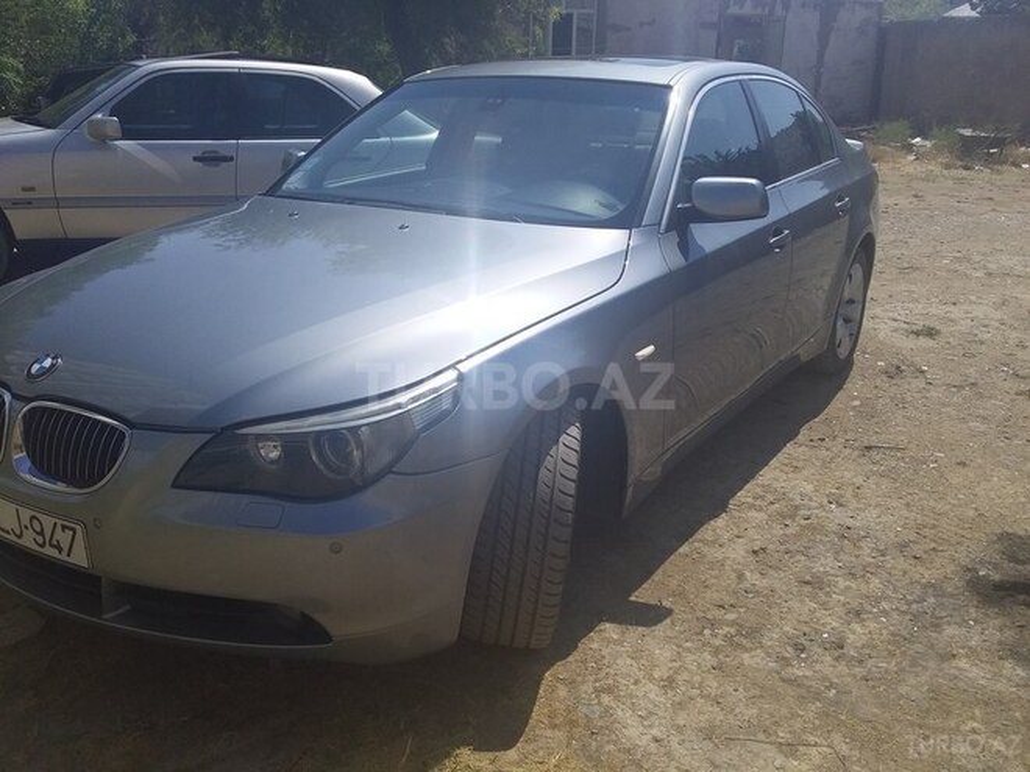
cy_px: 386
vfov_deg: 45.4
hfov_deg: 58.4
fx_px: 922
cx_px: 515
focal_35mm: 31
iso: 40
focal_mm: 3.3
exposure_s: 1/2297
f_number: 2.2
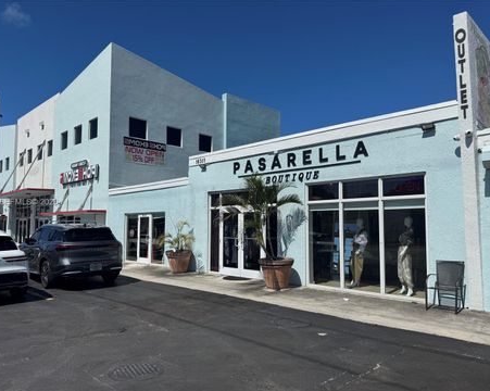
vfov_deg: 54.9
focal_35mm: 26
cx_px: 224
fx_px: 377
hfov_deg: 66.0
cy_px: 203
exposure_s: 1/10417
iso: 80
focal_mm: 6.76
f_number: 1.78
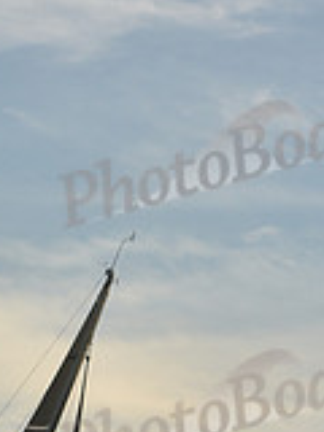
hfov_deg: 6.1
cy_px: 586
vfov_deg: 8.0
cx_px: -80
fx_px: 3045
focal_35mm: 244
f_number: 5.6
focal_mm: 70
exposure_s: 1/1000
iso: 250
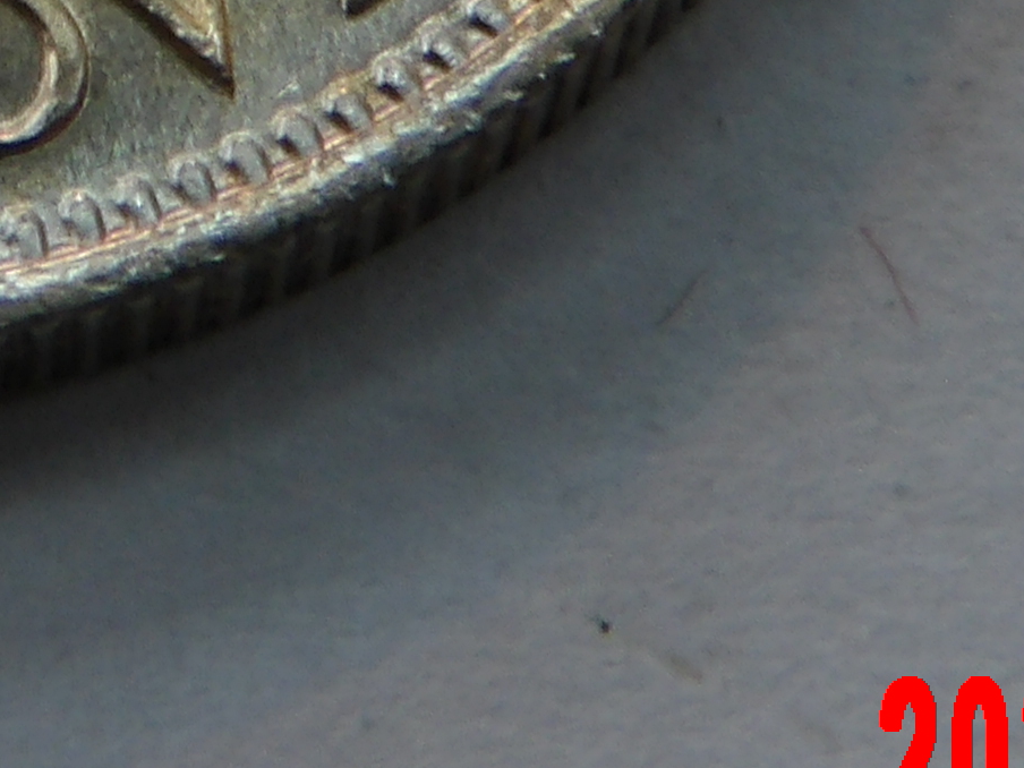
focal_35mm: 195
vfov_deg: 7.2
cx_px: -301
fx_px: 5768
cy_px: -958
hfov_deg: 9.9
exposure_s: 1/30
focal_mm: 6.2
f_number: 4.5
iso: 110
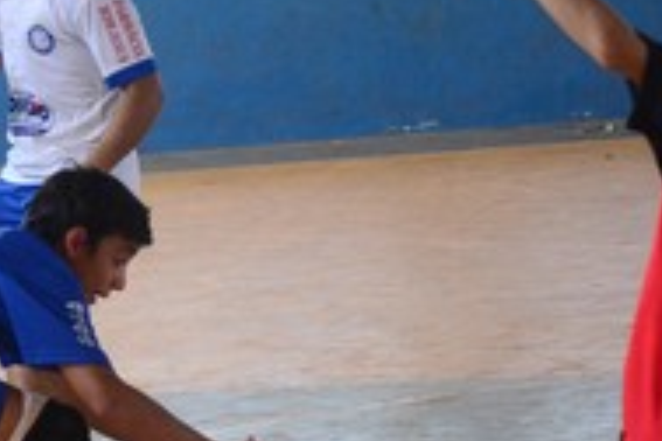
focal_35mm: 250
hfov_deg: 8.2
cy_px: 245
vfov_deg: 5.5
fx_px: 4597
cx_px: -60
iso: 800
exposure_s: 1/500
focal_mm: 70
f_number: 5.3
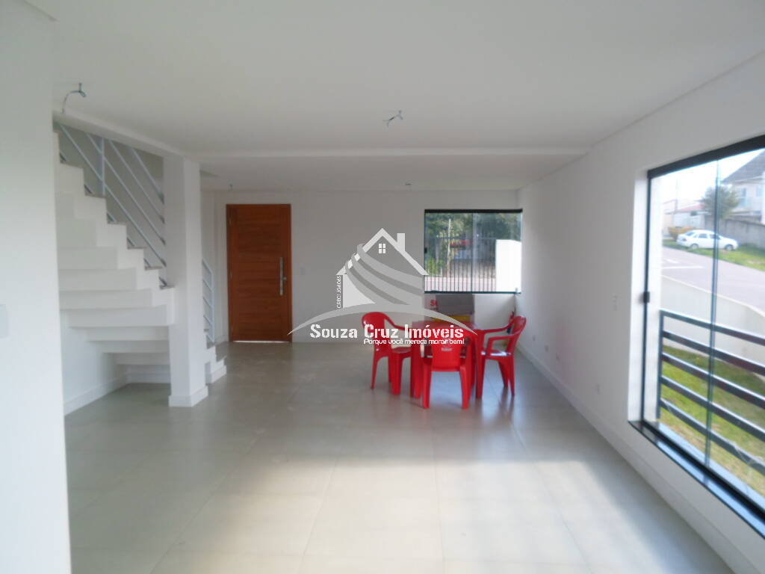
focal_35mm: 25
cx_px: 382
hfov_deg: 69.4
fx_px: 552
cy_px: 287
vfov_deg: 54.9
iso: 80
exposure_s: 1/180
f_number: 2.5
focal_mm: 4.5
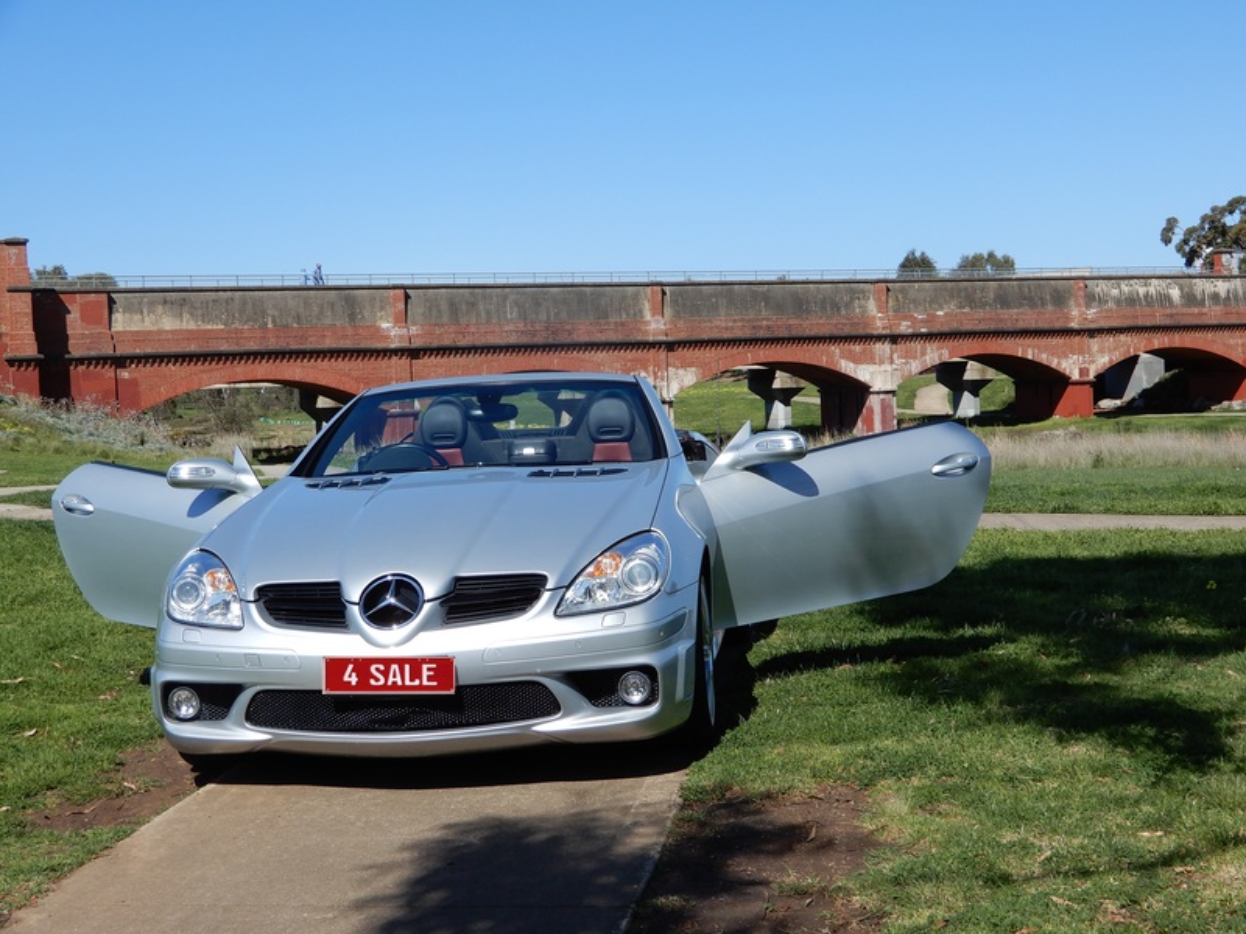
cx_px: 623
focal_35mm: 50
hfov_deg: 38.2
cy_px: 467
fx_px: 1800
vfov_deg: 29.1
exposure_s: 1/800
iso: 80
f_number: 4
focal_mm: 8.9
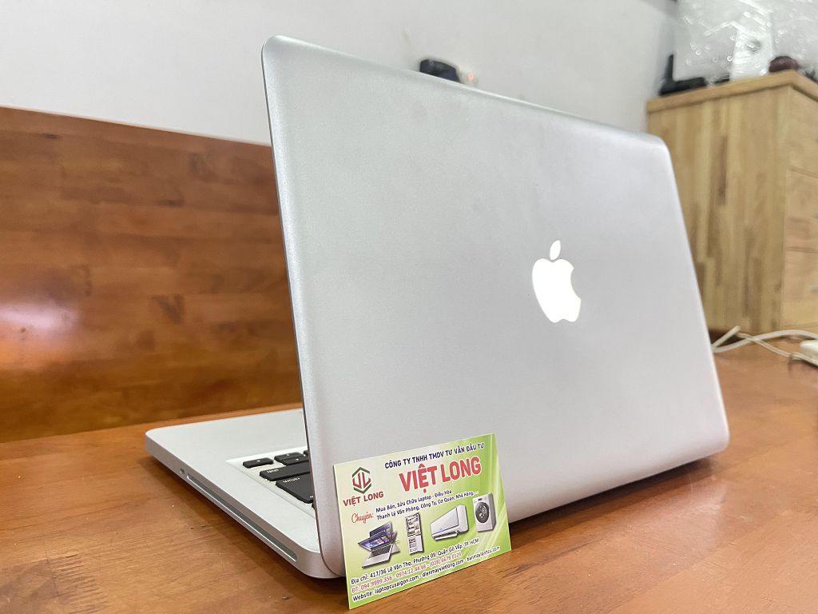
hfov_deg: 67.3
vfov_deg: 53.1
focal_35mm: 26
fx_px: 614
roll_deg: -1.2
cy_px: 307
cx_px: 409
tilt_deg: -3.5
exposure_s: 1/33
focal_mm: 5.1
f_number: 1.6
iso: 400
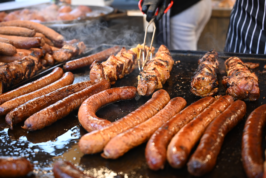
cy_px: 89
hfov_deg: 42.7
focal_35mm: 46
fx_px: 340
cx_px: 133
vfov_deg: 29.2
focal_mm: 46
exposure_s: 1/250
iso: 2800
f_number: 4
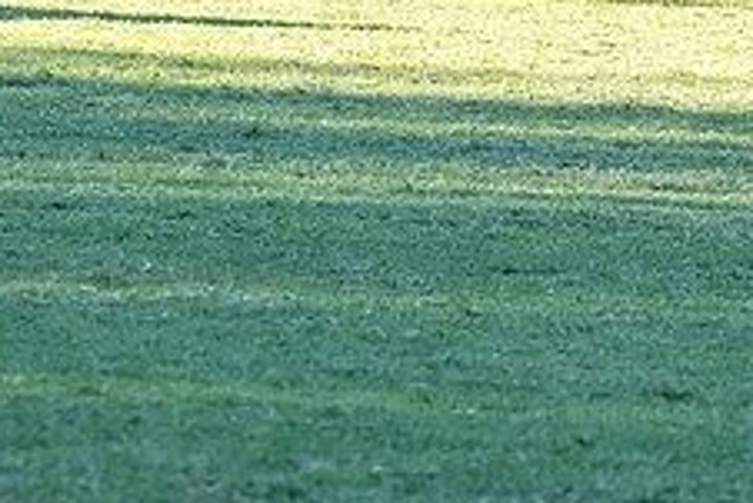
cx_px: 656
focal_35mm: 581
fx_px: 12160
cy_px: -112
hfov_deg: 3.5
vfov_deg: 2.4
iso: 800
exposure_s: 1/500
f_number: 5.6
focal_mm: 150
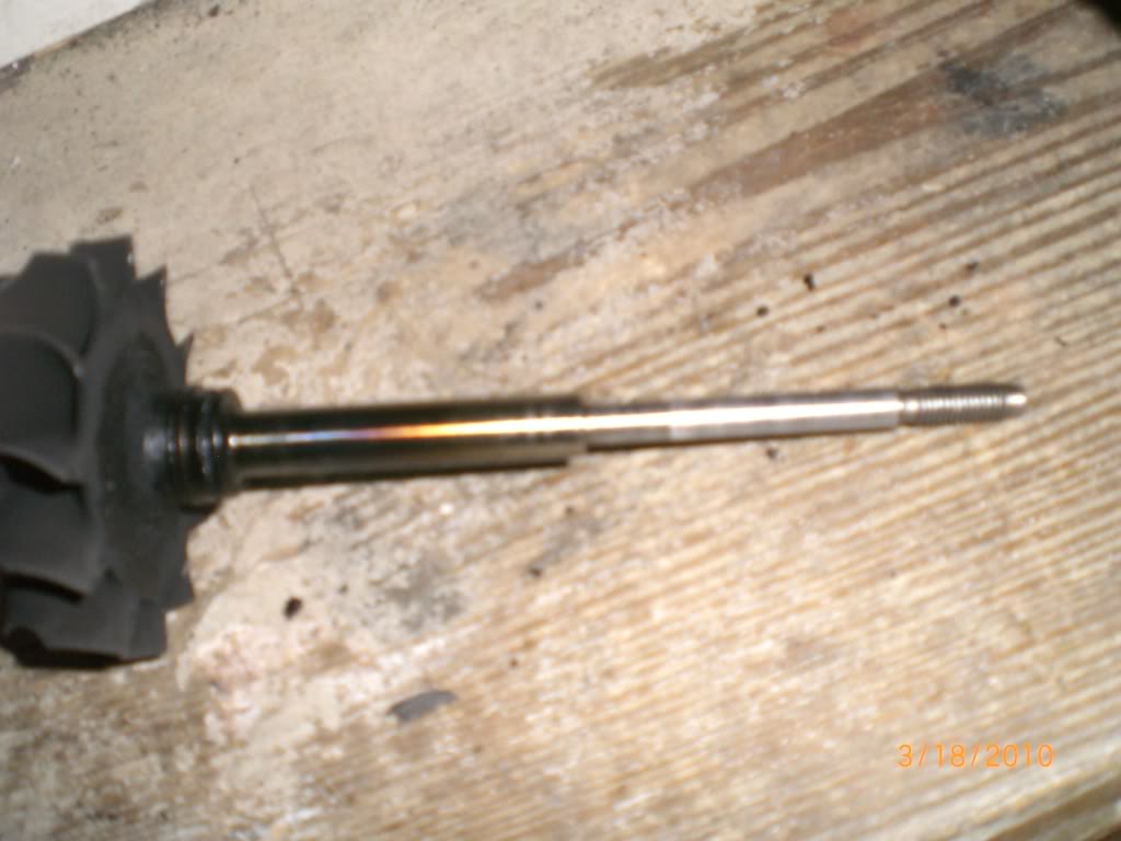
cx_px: 560
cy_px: 420
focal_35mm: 38
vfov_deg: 37.7
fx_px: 1231
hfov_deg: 49.0
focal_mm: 6.3
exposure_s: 1/60
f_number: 3.1
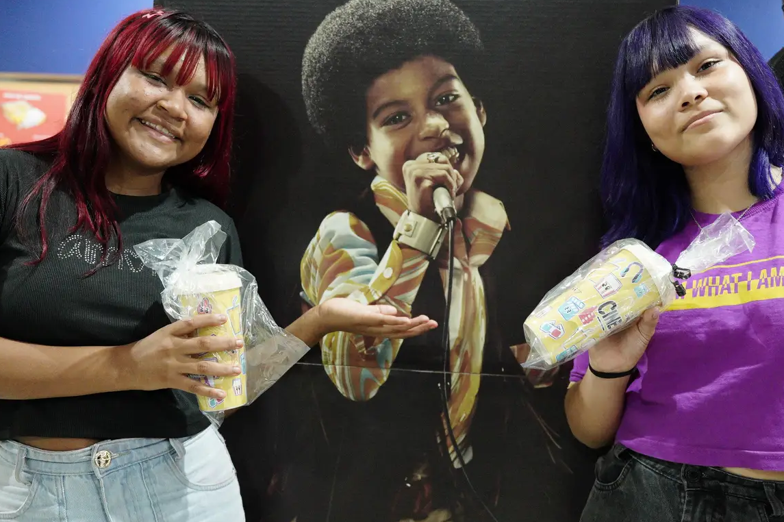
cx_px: 416
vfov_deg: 30.5
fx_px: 958
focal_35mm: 44
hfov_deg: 44.5
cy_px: 268
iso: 5000
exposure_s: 1/80
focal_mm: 24
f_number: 2.8
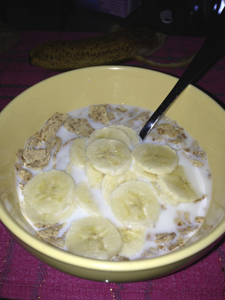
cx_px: 112
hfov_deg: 42.9
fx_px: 286
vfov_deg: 55.4
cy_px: 150
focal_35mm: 33
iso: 50
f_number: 2.4
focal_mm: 4.13
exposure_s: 1/142
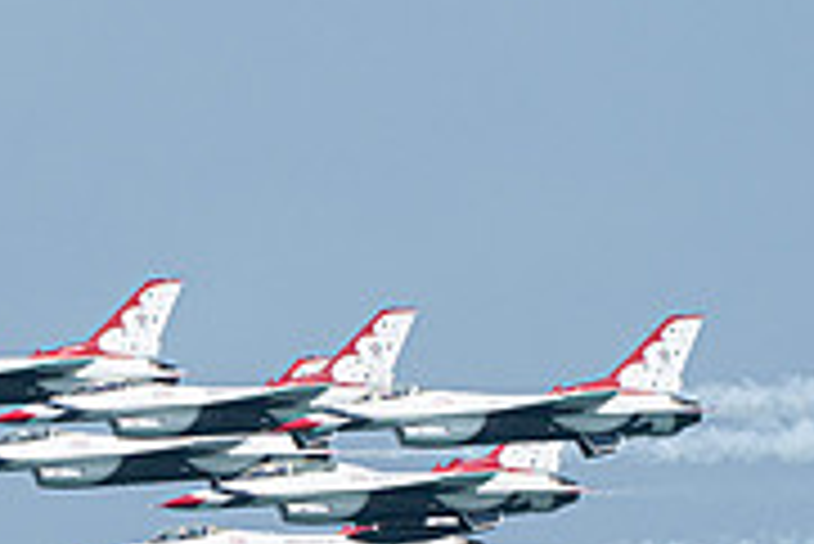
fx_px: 28965
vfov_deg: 1.1
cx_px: 117
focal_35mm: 1280
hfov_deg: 1.6
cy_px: 474
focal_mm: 400
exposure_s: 1/2000
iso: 640
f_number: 10
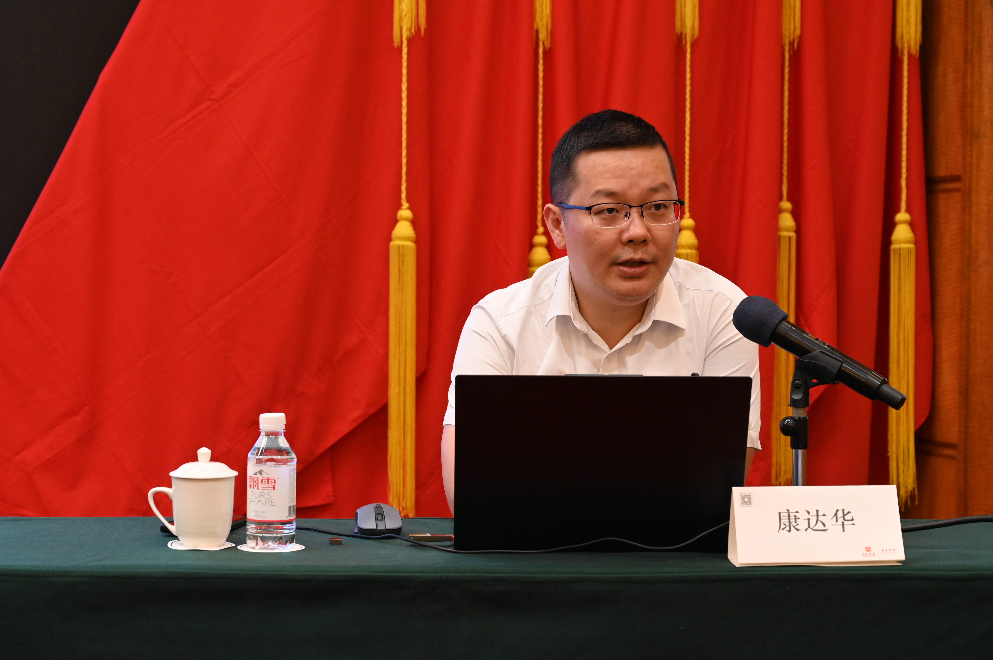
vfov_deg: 19.4
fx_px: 1930
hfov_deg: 28.9
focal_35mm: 70
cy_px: 330
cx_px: 496
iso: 2500
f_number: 7.1
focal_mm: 70
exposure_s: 1/200
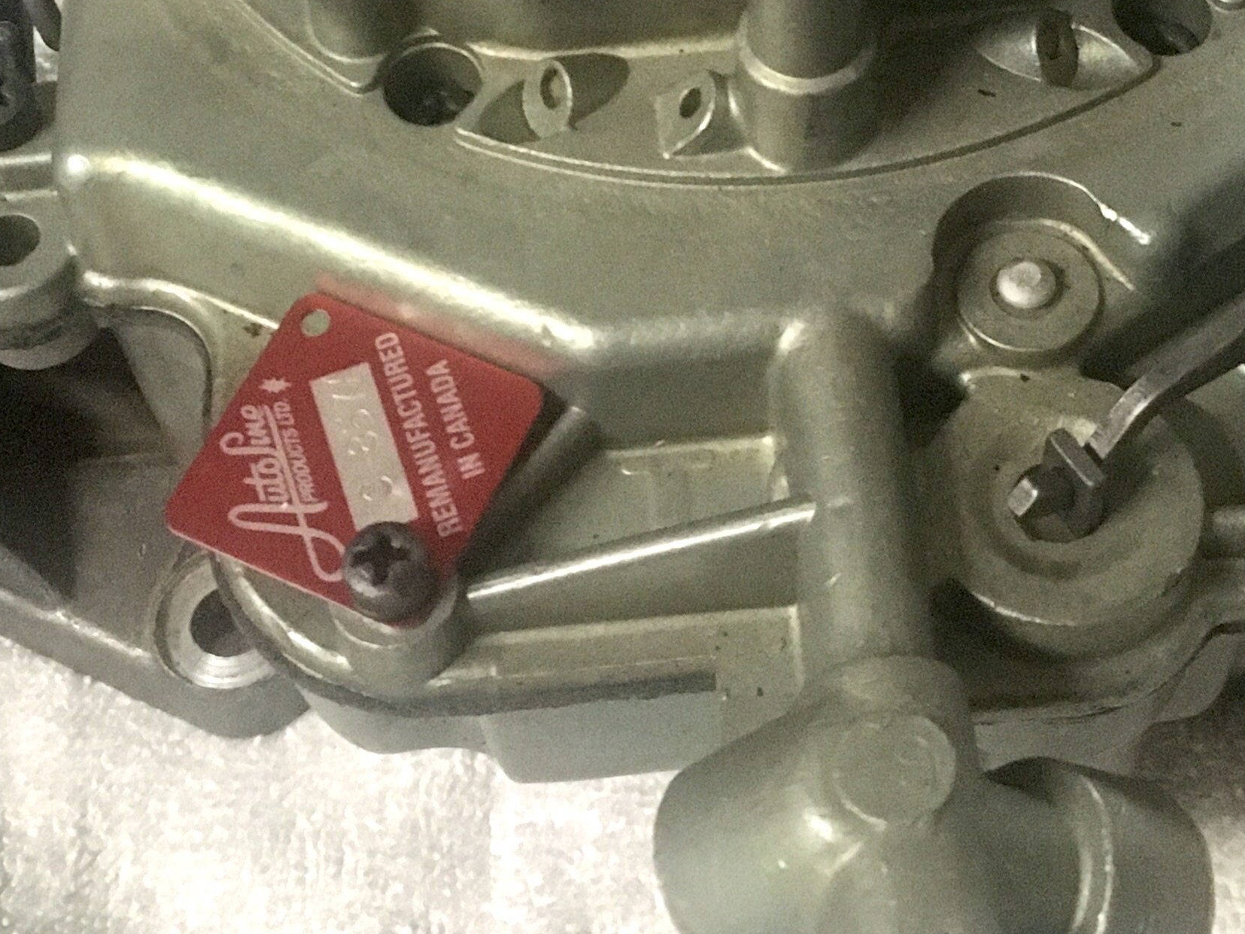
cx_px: 706
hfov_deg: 27.7
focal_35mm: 70
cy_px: 188
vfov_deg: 20.8
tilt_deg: -49.2
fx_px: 2518
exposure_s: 1/17
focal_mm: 4.15
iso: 320
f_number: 2.2
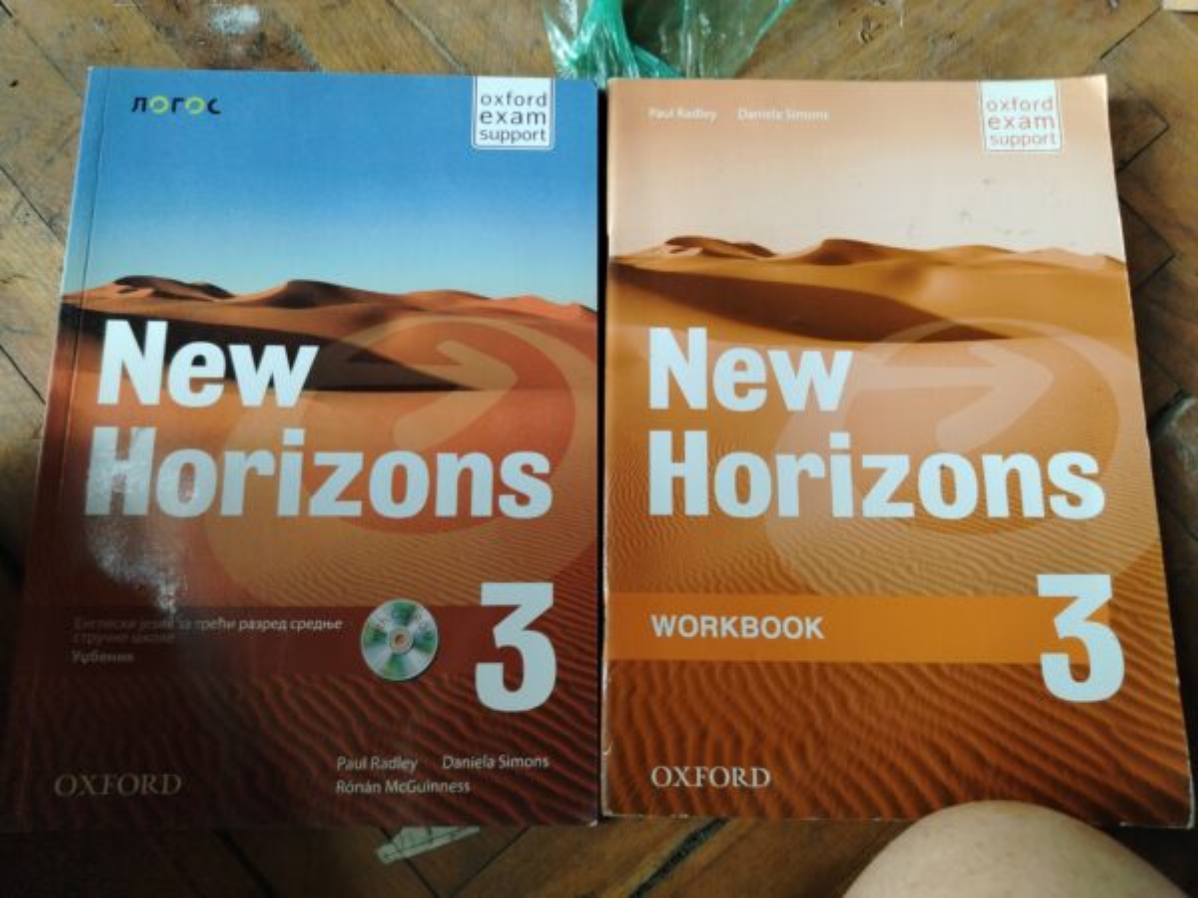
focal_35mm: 24
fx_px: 831
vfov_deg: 56.8
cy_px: 449
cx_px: 599
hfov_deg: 71.6
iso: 847
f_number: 1.75
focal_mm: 5.25
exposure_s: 1/50
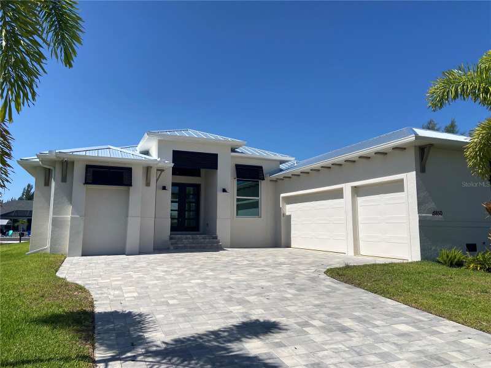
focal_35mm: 26
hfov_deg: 67.3
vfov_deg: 53.1
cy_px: 184
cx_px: 246
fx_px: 369
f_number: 1.8
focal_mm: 4.25
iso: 32
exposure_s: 1/5025
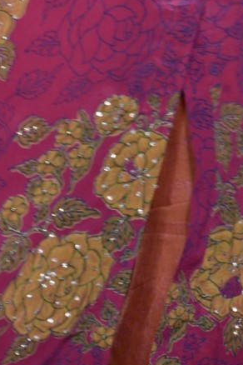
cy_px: -282
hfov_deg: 3.1
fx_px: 4515
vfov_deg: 4.6
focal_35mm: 446
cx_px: 95
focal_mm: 122
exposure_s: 1/250
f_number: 4.5
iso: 800
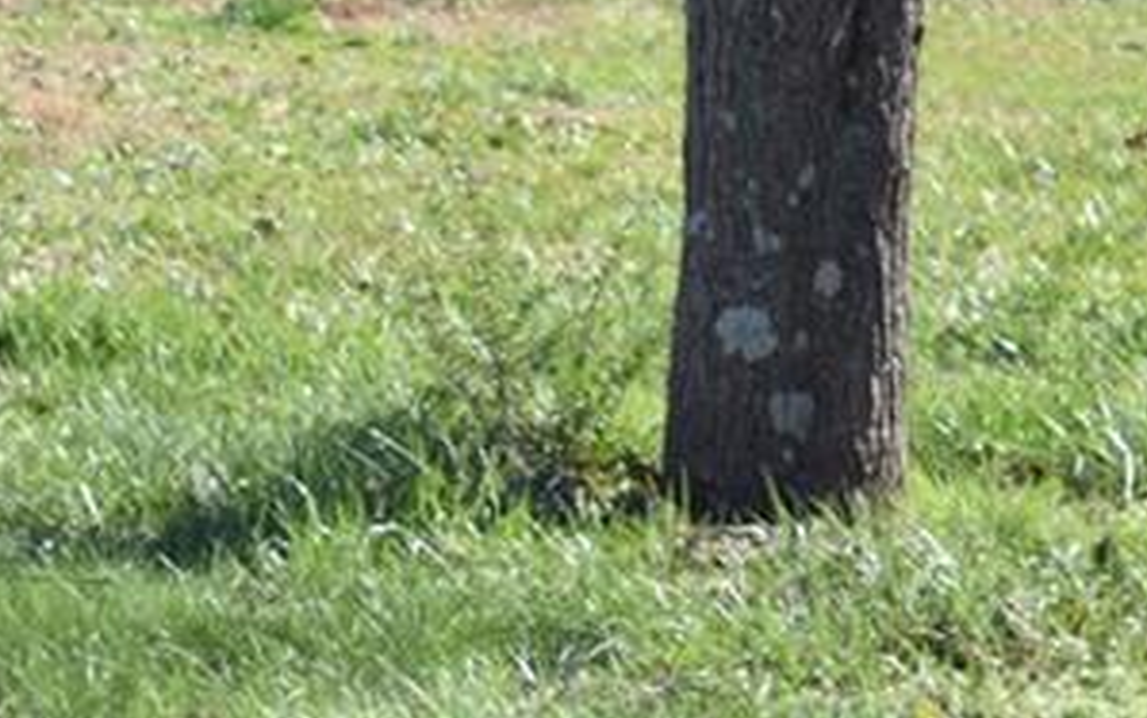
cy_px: -365
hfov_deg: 7.3
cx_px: 226
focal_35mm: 288
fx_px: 8996
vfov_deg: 4.5
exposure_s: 1/160
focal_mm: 55
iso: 100
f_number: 6.3
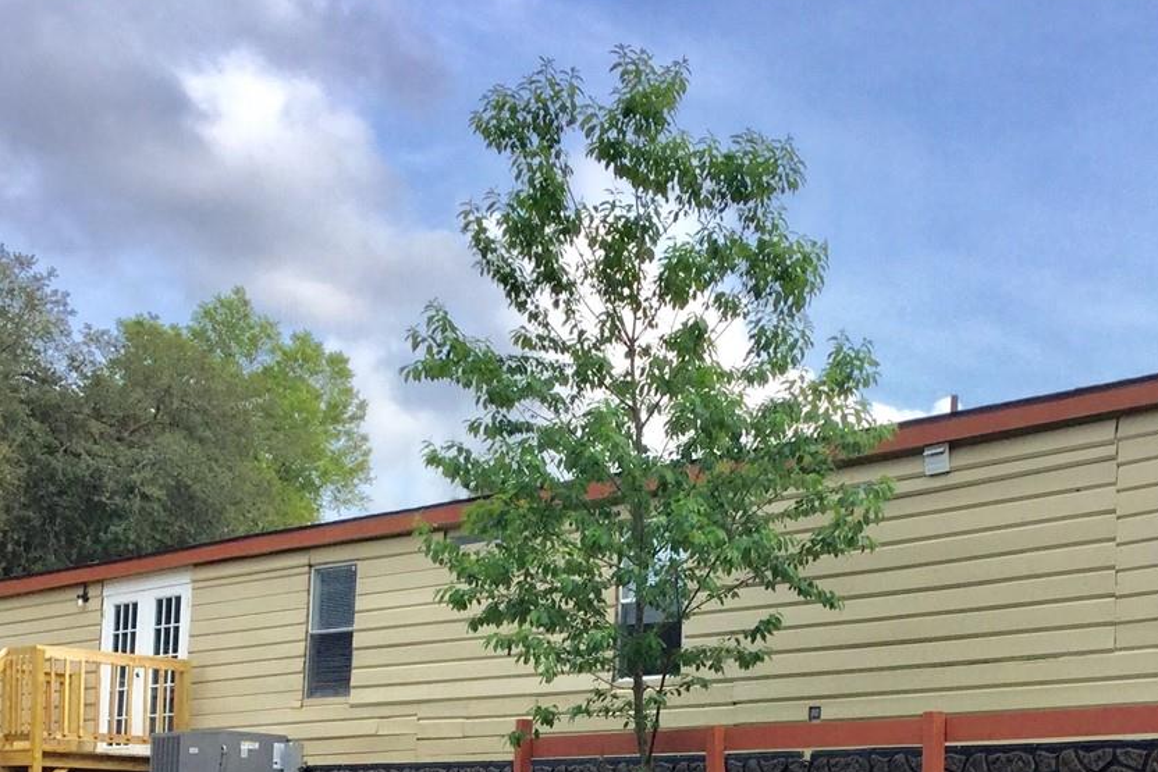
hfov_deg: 32.4
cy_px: 822
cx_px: 622
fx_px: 1995
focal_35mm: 62
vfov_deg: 21.0
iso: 25
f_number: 2.4
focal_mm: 3.3
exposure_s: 1/783
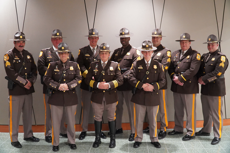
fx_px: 236
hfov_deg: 51.9
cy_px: 76
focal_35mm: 37
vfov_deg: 35.9
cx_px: 115
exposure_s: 1/160
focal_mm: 25
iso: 5000
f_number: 4
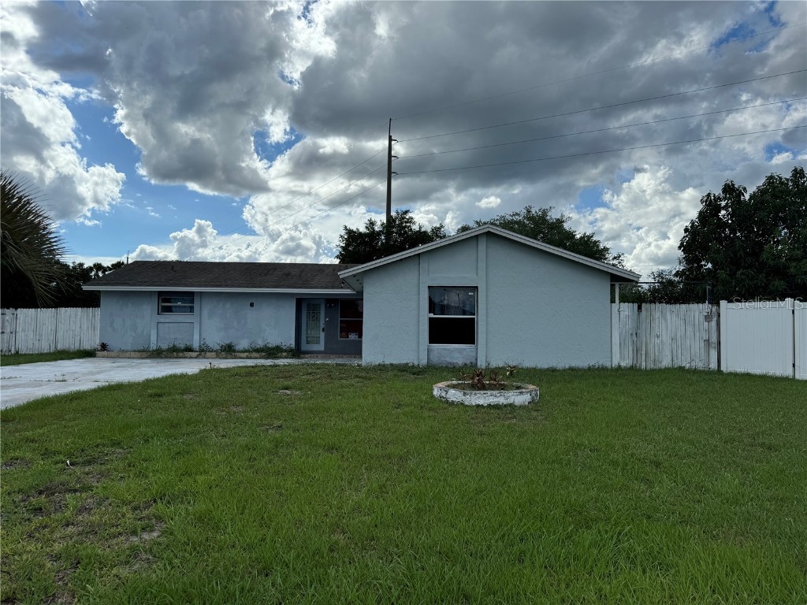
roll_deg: -0.5
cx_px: 404
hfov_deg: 71.6
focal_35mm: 24
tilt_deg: +2.5
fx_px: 560
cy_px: 302
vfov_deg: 56.8
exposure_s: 1/7937
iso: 80
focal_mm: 6.76
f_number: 1.78
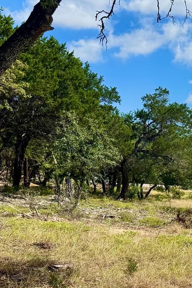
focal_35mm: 67
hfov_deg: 17.4
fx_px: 536
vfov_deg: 29.8
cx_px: 319
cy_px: 200
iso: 80
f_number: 1.78
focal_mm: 6.76
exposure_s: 1/6410
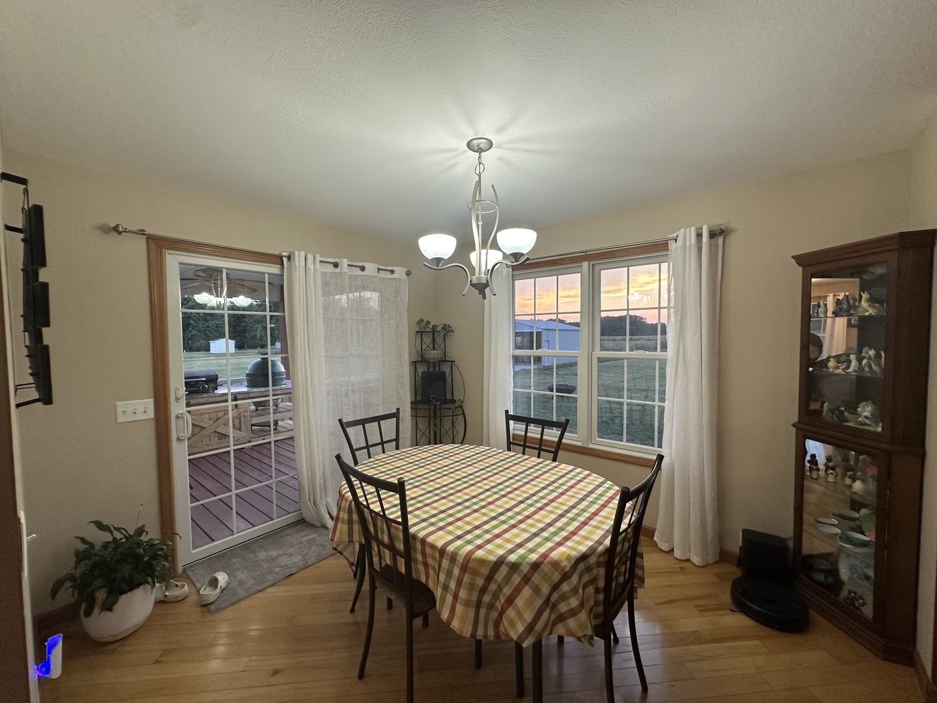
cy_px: 352
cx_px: 468
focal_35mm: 14
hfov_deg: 102.1
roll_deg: +1.5
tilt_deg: -1.9
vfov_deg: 85.7
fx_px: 379
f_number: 2.2
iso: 200
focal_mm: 2.22
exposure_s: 1/120
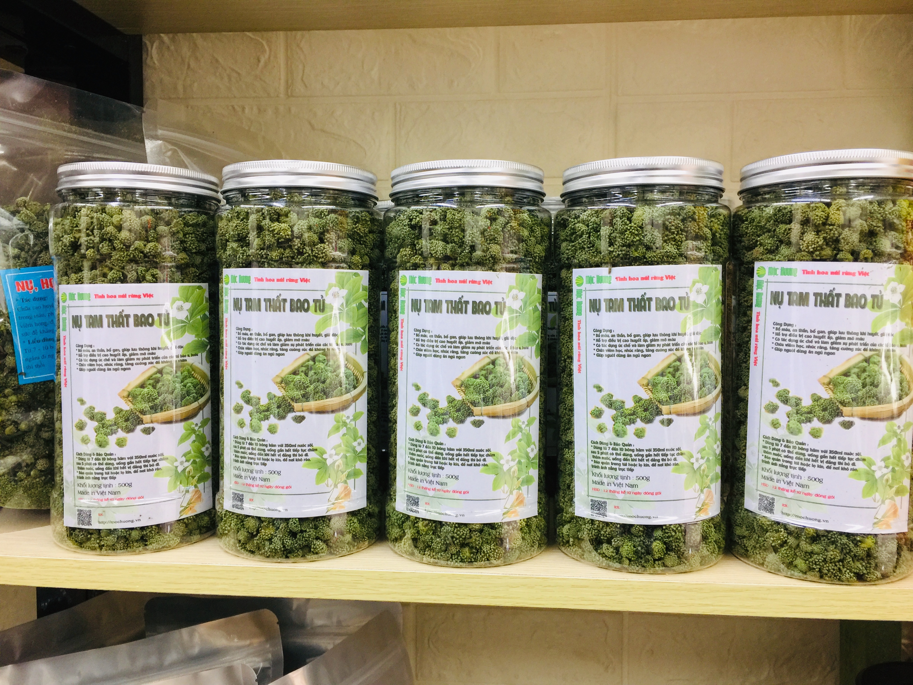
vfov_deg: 48.2
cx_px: 456
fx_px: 765
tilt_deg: -2.4
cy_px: 342
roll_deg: -1.2
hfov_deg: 61.7
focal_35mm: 29
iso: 64
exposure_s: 1/17
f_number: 2.2
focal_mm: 4.15
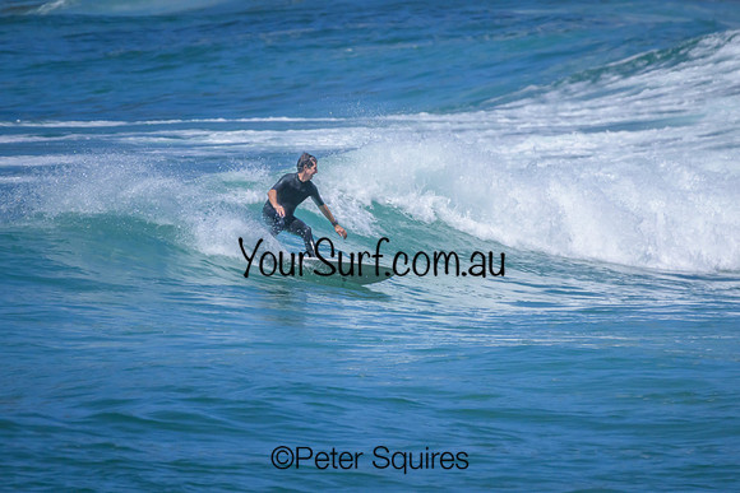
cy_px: 246
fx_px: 20559
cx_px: 370
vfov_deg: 1.4
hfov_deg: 2.1
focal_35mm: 1000
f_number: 11
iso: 2800
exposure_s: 1/2000
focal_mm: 1000
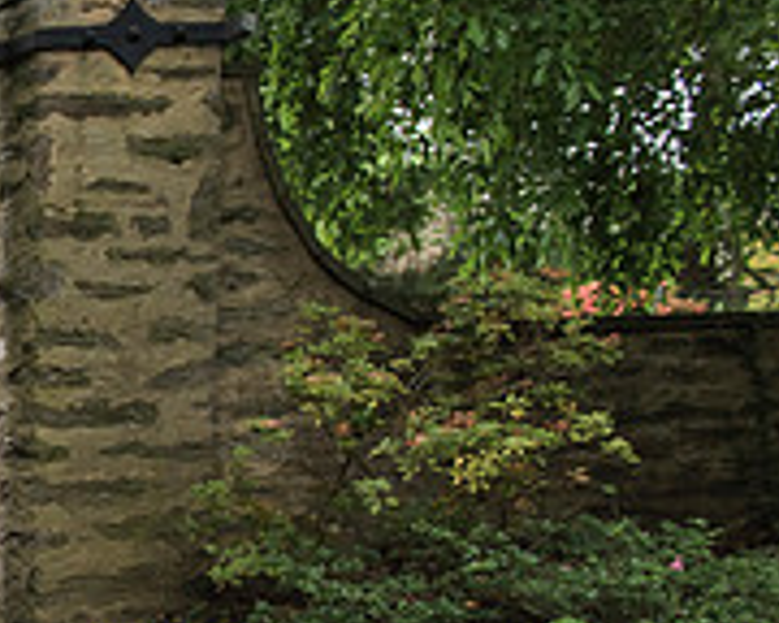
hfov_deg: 19.8
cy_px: 592
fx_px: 1775
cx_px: -525
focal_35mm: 77
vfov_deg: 19.4
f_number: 2.8
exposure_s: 1/1250
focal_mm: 24
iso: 800
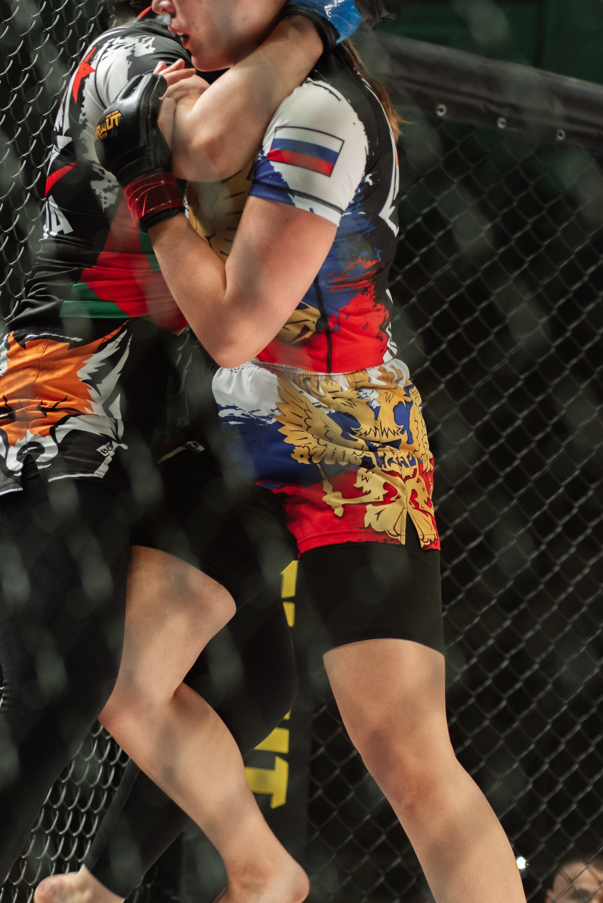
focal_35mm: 112
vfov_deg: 18.3
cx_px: 215
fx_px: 2811
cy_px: 446
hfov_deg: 12.2
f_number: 4
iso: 2000
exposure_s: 1/400
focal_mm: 80
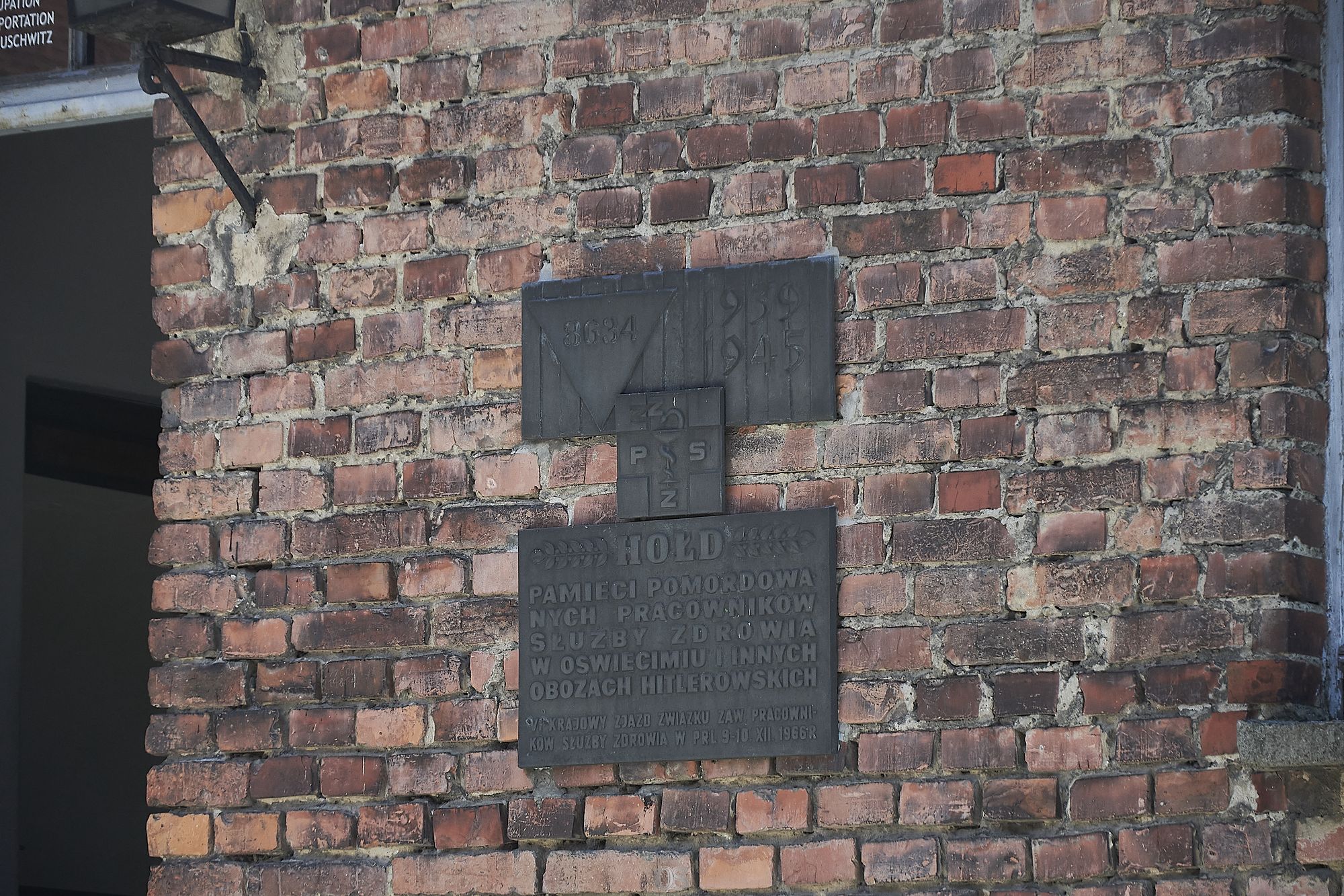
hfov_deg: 13.1
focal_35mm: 157
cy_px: 448
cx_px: 672
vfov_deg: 8.7
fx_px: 5860
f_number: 5.6
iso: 1800
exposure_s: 1/800
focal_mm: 105
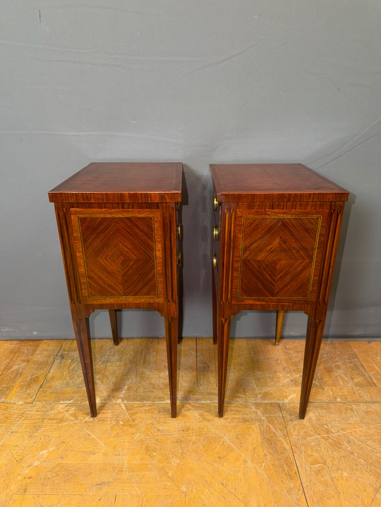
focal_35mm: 24
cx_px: 190
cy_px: 254
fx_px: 352
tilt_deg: -22.7
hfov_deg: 56.8
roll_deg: -0.4
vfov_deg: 71.6
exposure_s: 1/17
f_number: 1.78
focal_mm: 6.76
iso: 100
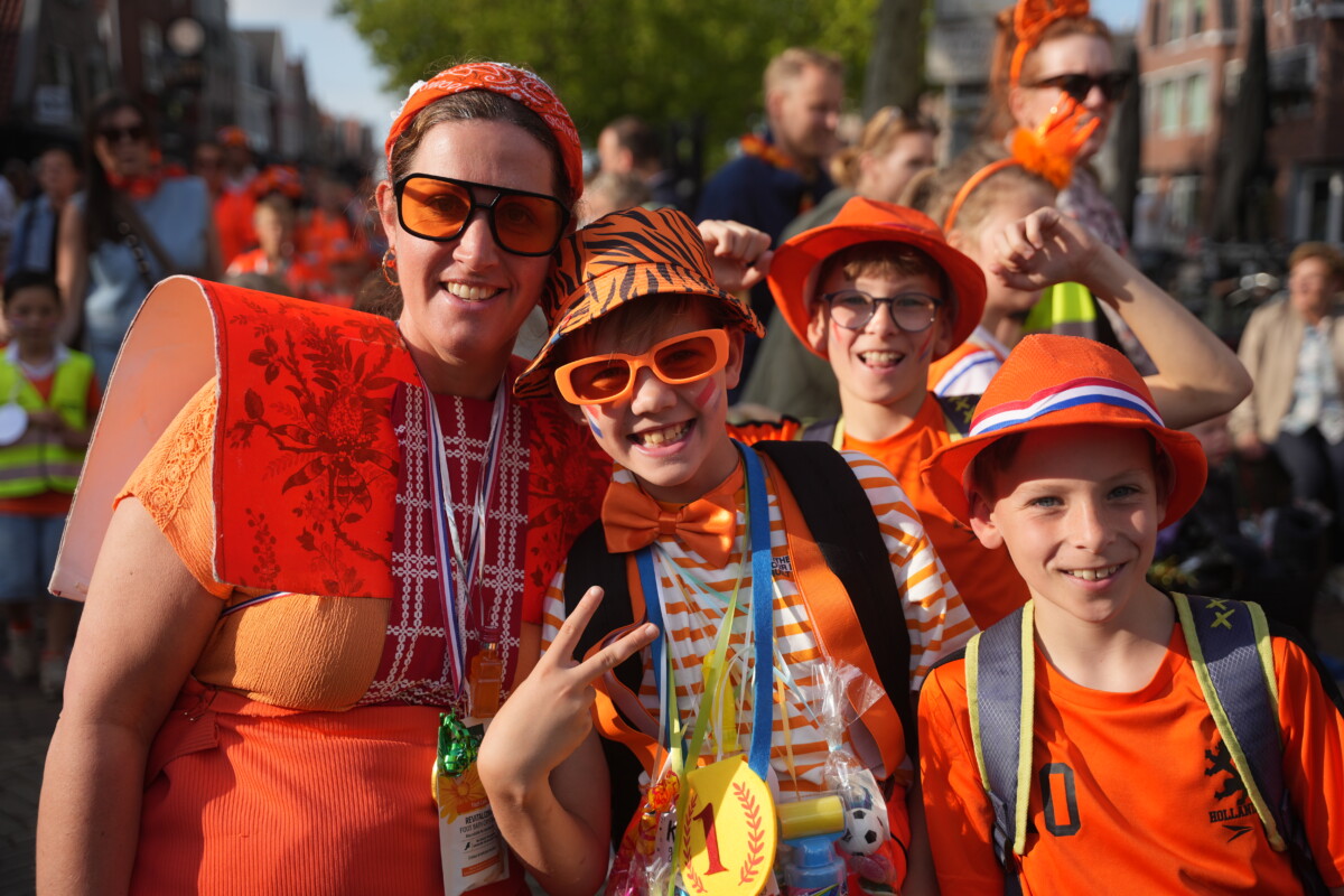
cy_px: 448
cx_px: 672
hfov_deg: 45.2
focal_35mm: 43
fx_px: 1613
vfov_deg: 31.1
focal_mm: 43.2
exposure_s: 1/1600
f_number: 2.8
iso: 125
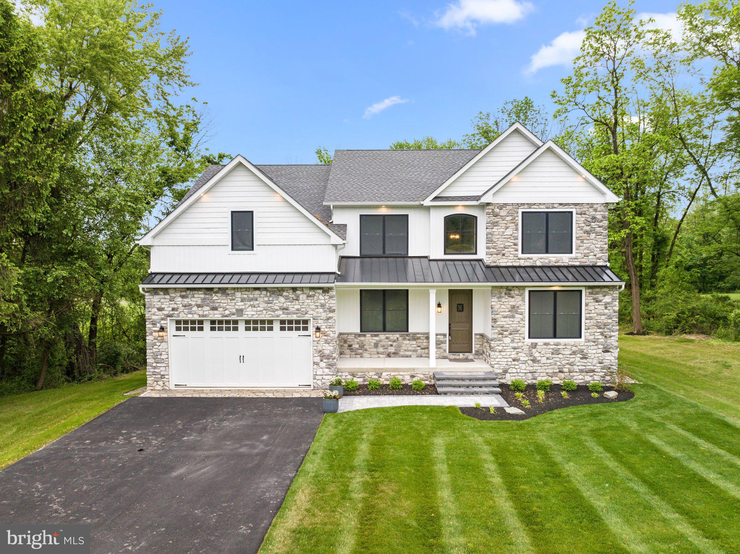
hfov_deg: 71.6
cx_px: 370
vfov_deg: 56.8
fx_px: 513
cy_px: 277
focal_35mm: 24
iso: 250
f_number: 2.8
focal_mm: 12.29
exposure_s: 1/800
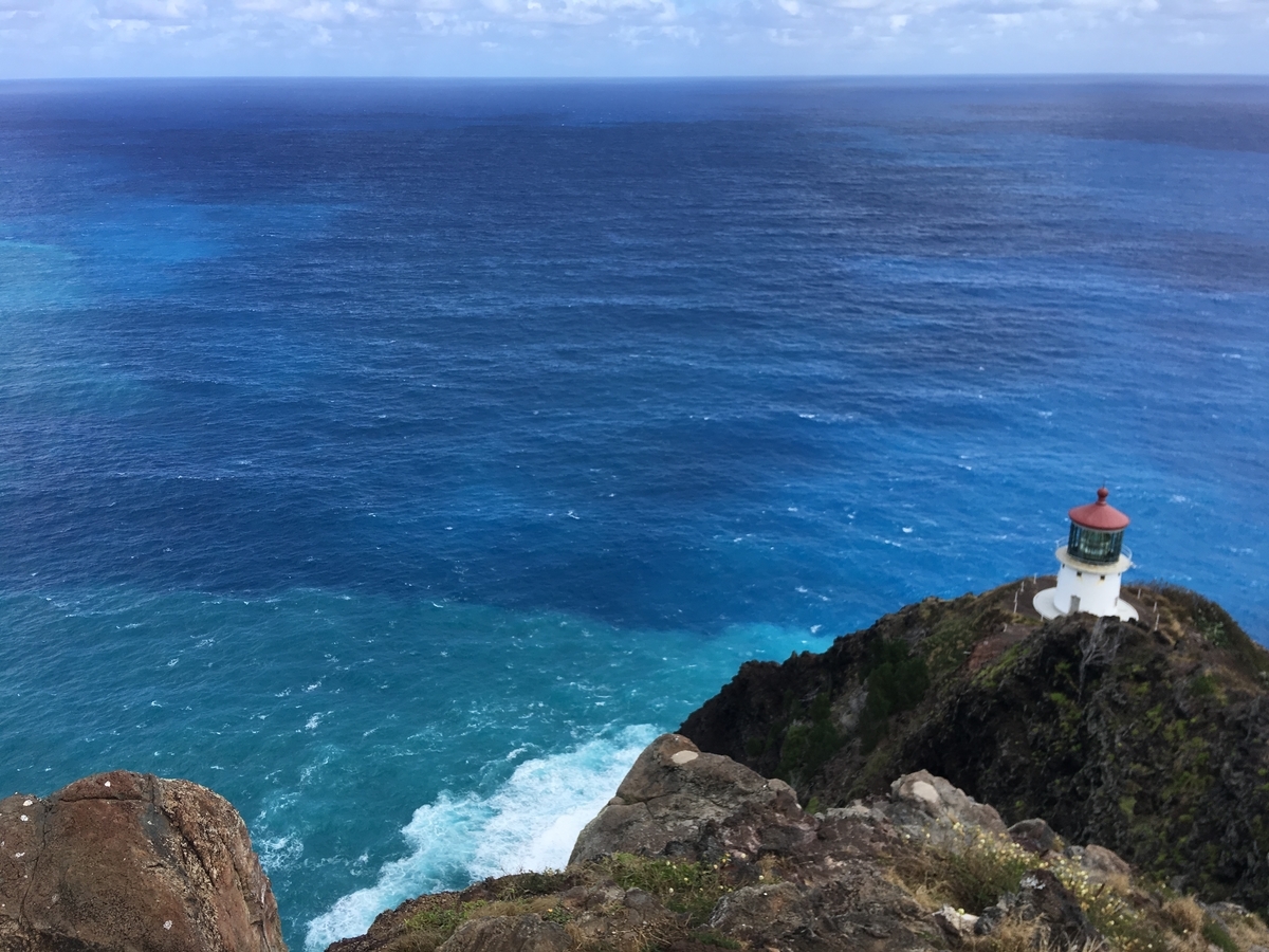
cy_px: 476
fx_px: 1063
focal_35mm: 29
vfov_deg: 48.2
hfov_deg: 61.7
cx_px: 634
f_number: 2.2
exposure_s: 1/1282
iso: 25
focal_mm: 4.15
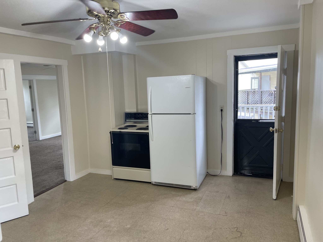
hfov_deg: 67.3
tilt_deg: -7.5
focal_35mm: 26
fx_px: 243
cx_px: 162
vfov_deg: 53.1
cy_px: 121
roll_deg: +2.6
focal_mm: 4.2
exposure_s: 1/120
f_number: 1.6
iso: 64
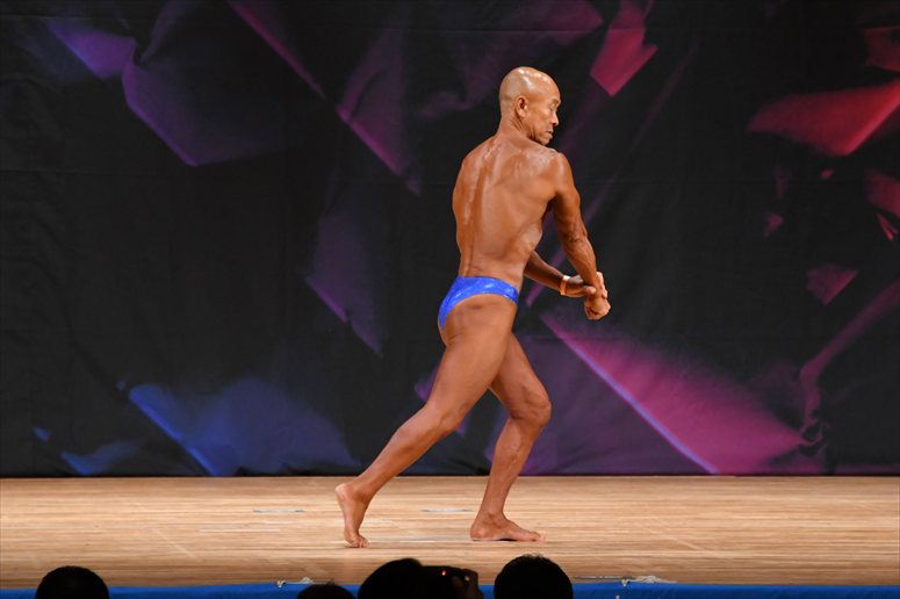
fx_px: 7122
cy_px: 300
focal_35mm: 285
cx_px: 450
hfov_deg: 7.2
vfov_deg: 4.8
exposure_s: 1/400
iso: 3200
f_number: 5.6
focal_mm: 190
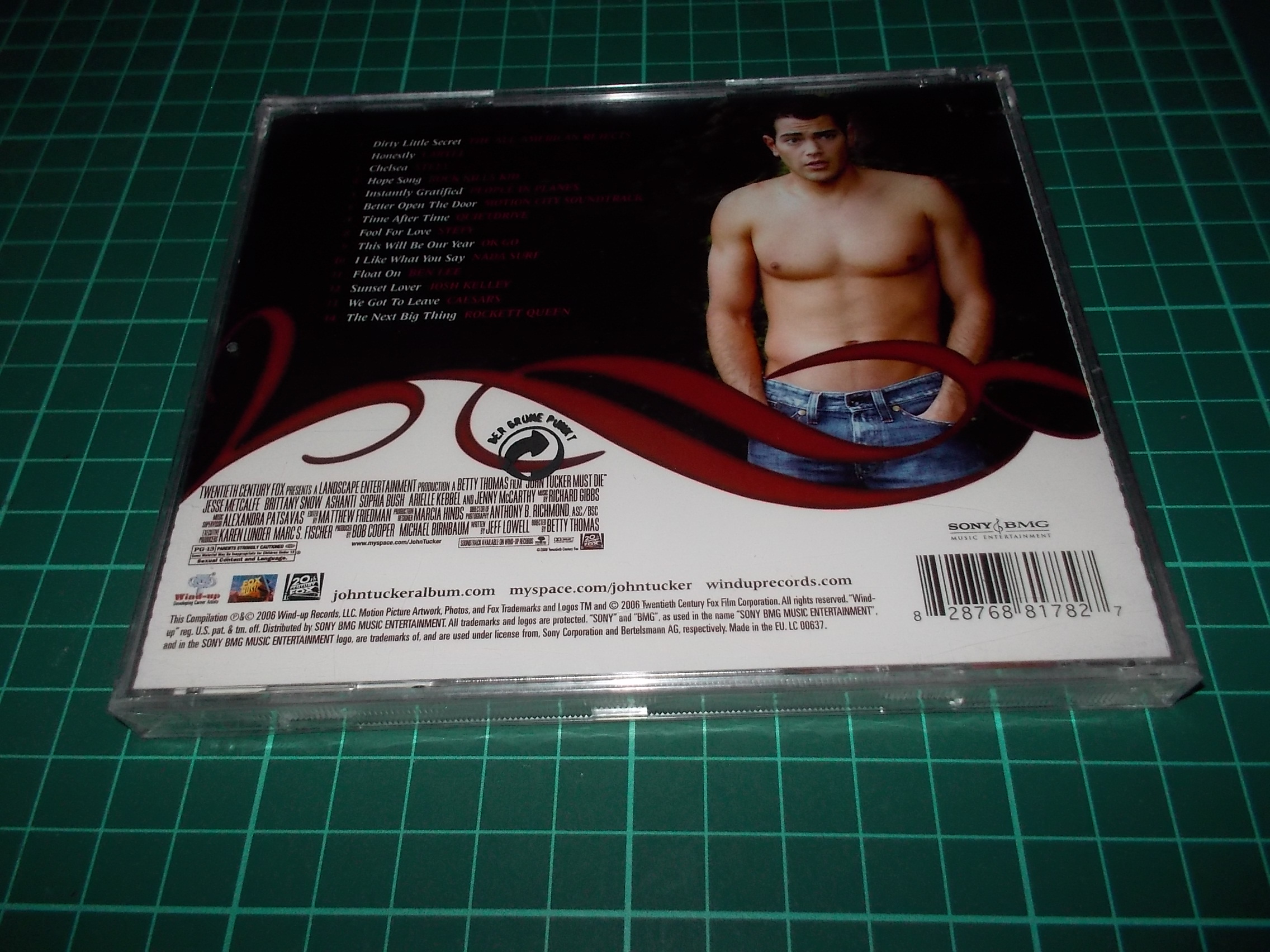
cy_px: 476
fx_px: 1064
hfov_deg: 61.7
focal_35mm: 29
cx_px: 635
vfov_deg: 48.2
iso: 200
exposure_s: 1/30
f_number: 3.3
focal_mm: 4.1
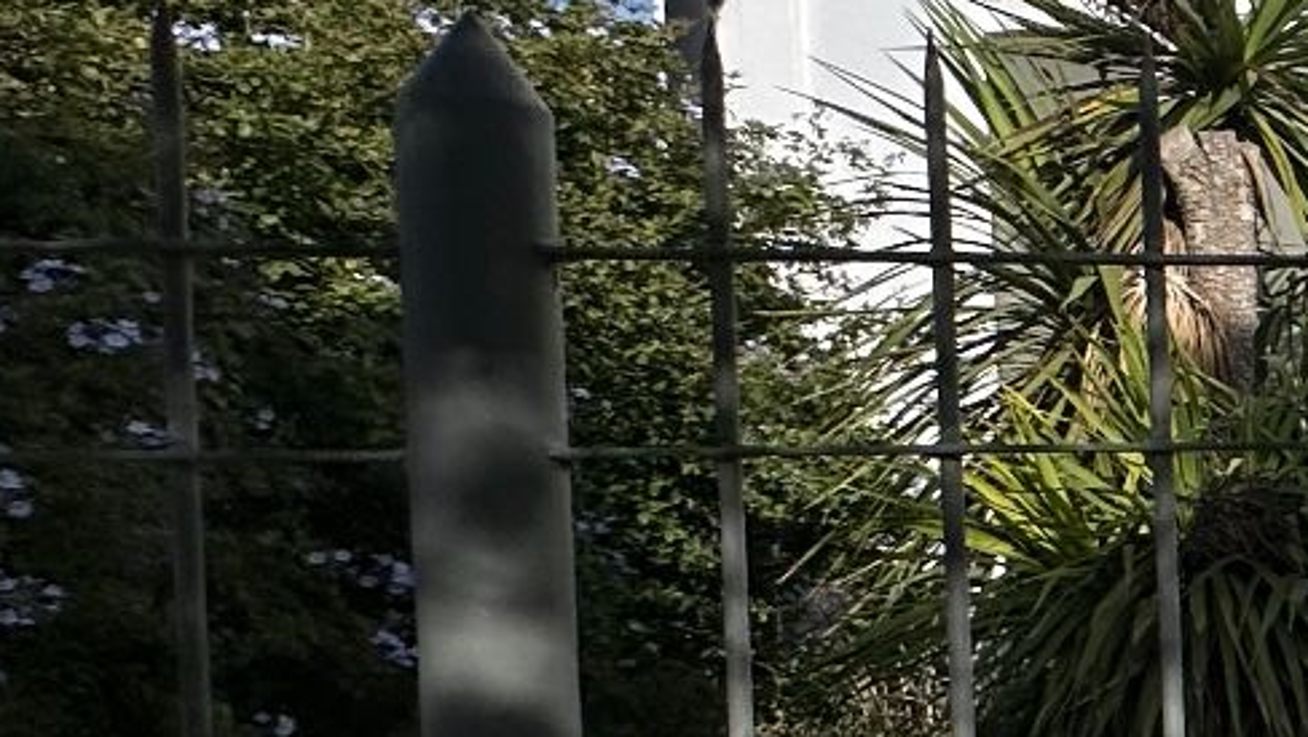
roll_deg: +1.1
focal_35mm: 60
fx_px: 2082
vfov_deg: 19.9
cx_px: 2501
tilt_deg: -0.3
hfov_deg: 20.4
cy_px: 552
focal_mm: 2.22
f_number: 2.2
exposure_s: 1/5814
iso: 50
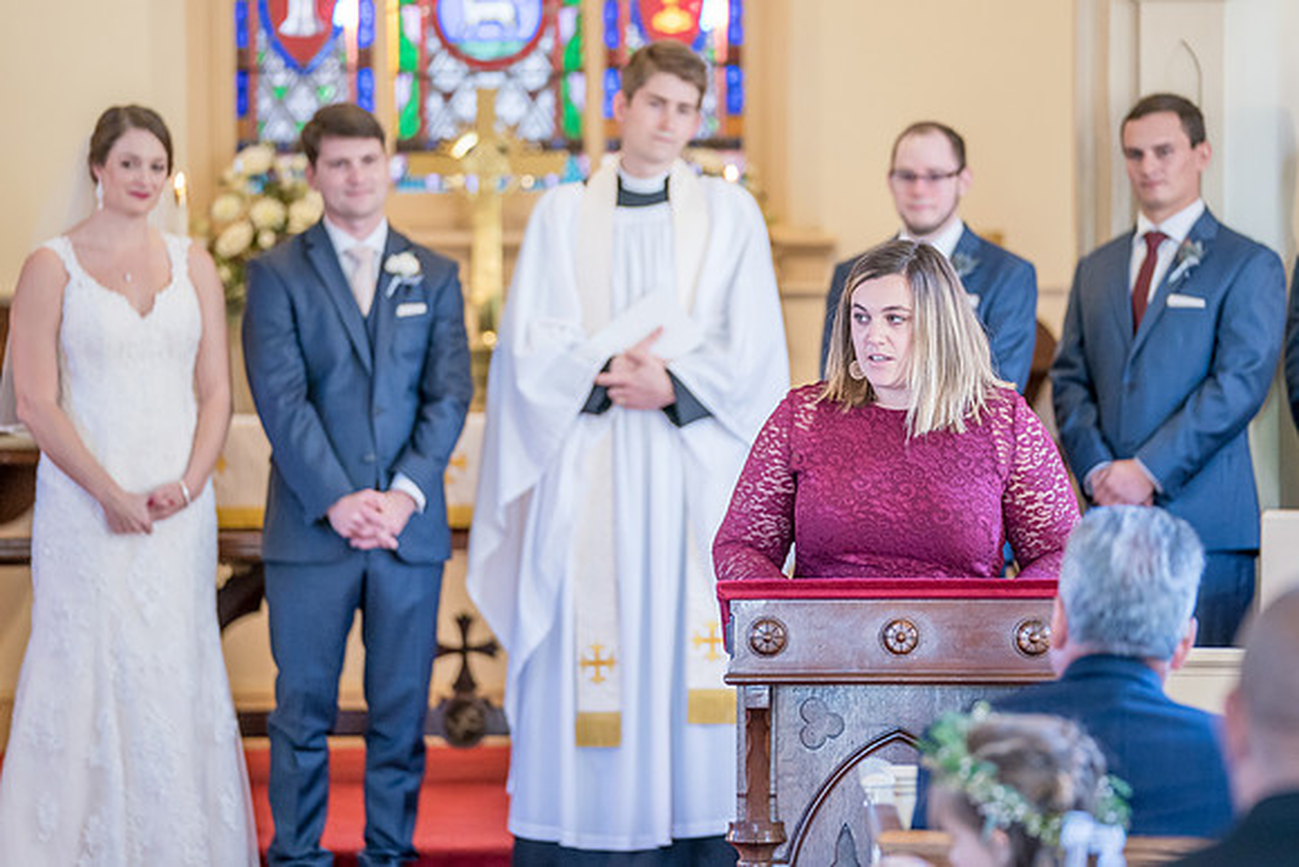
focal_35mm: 160
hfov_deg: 12.9
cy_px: 421
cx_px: 674
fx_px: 5761
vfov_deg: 8.6
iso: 2000
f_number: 2.8
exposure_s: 1/100
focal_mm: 147
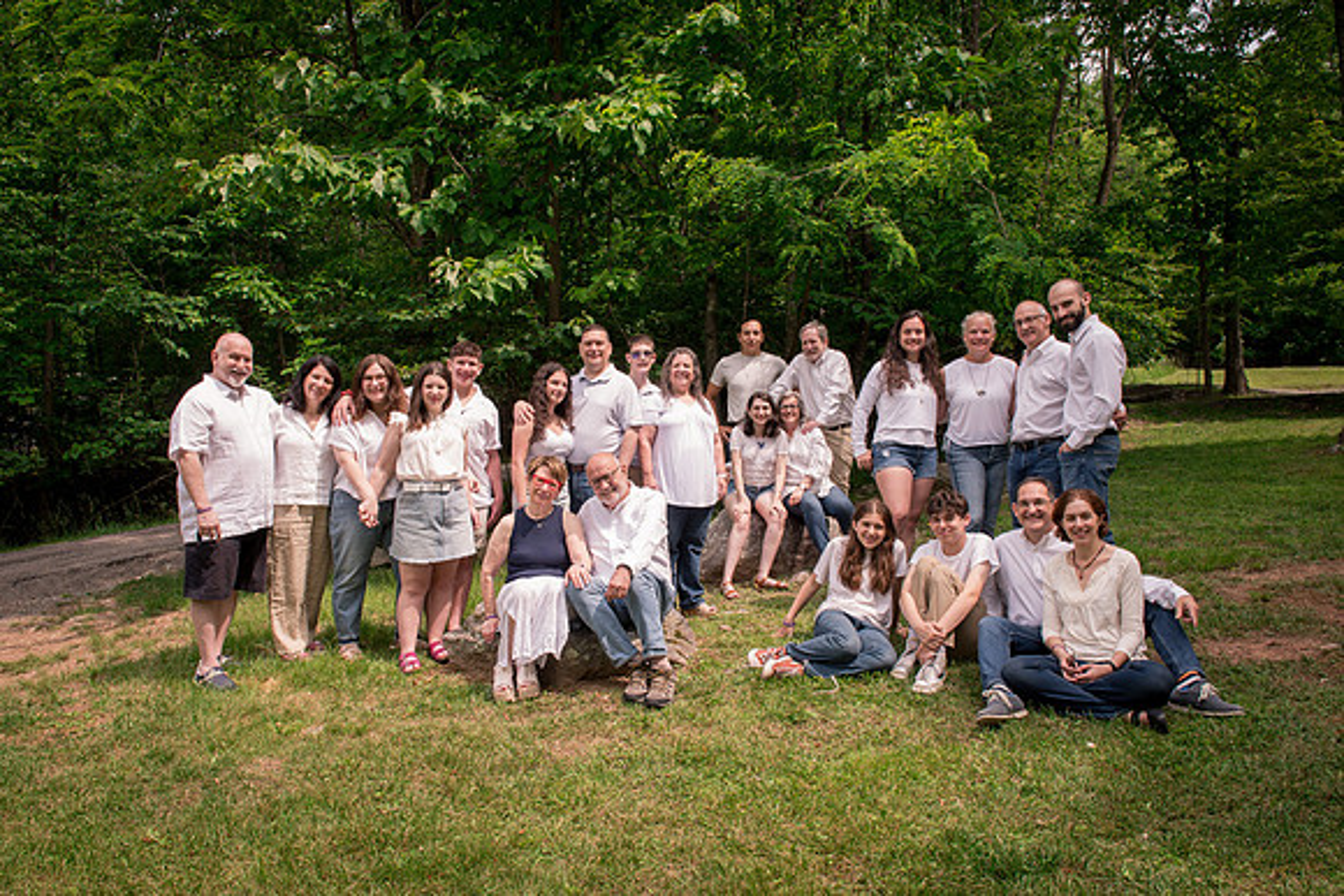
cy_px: 466
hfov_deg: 69.8
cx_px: 647
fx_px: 963
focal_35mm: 26
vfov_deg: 49.9
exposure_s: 1/125
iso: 400
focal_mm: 24
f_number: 13
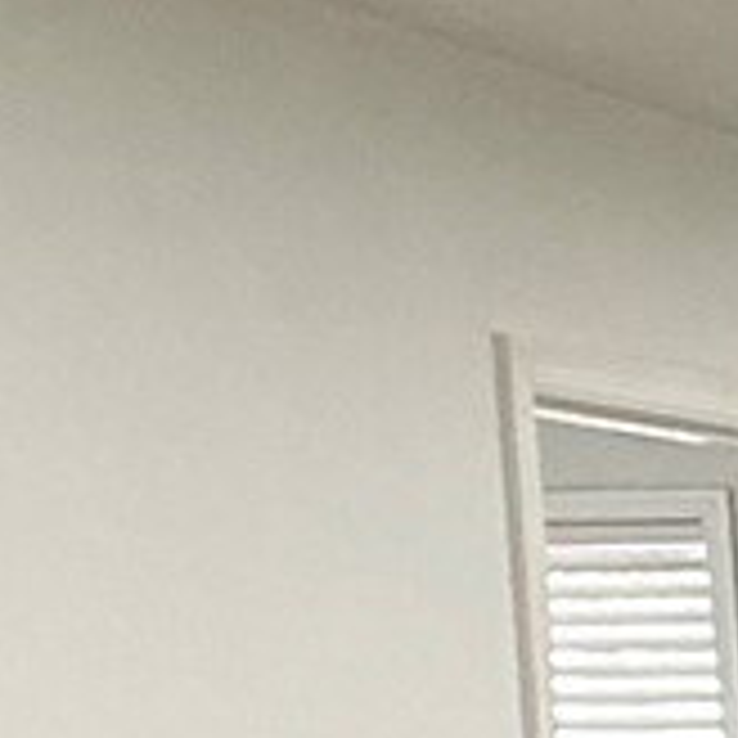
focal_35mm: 121
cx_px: 2228
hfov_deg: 10.3
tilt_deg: -7.7
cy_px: 1076
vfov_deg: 13.6
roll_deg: +0.8
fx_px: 2919
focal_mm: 2.22
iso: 250
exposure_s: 1/120
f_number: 2.2
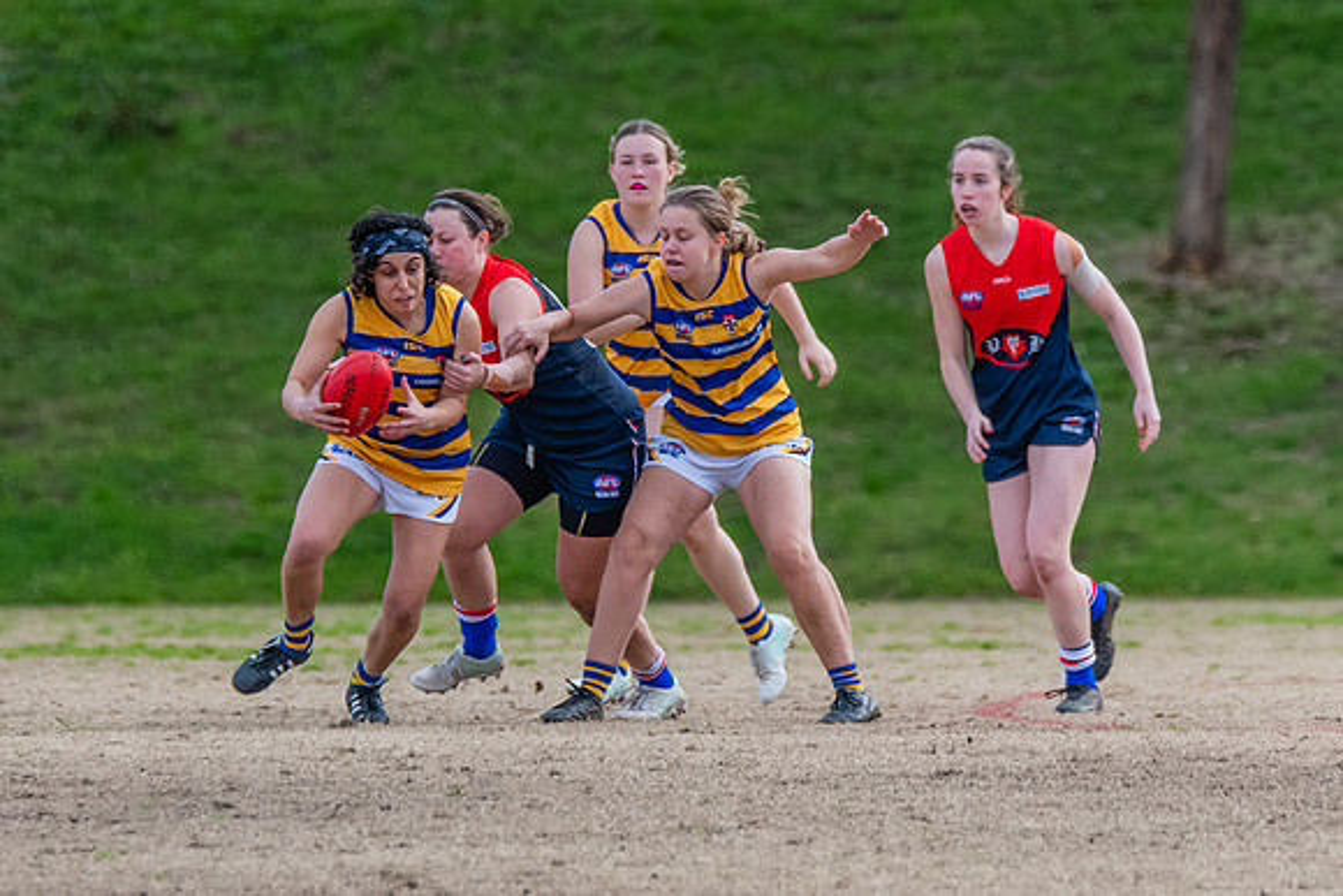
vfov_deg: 1.5
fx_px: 34566
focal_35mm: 926
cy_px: 360
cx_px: 414
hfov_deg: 2.2
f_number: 6.3
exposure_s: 1/1600
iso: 900
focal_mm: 460
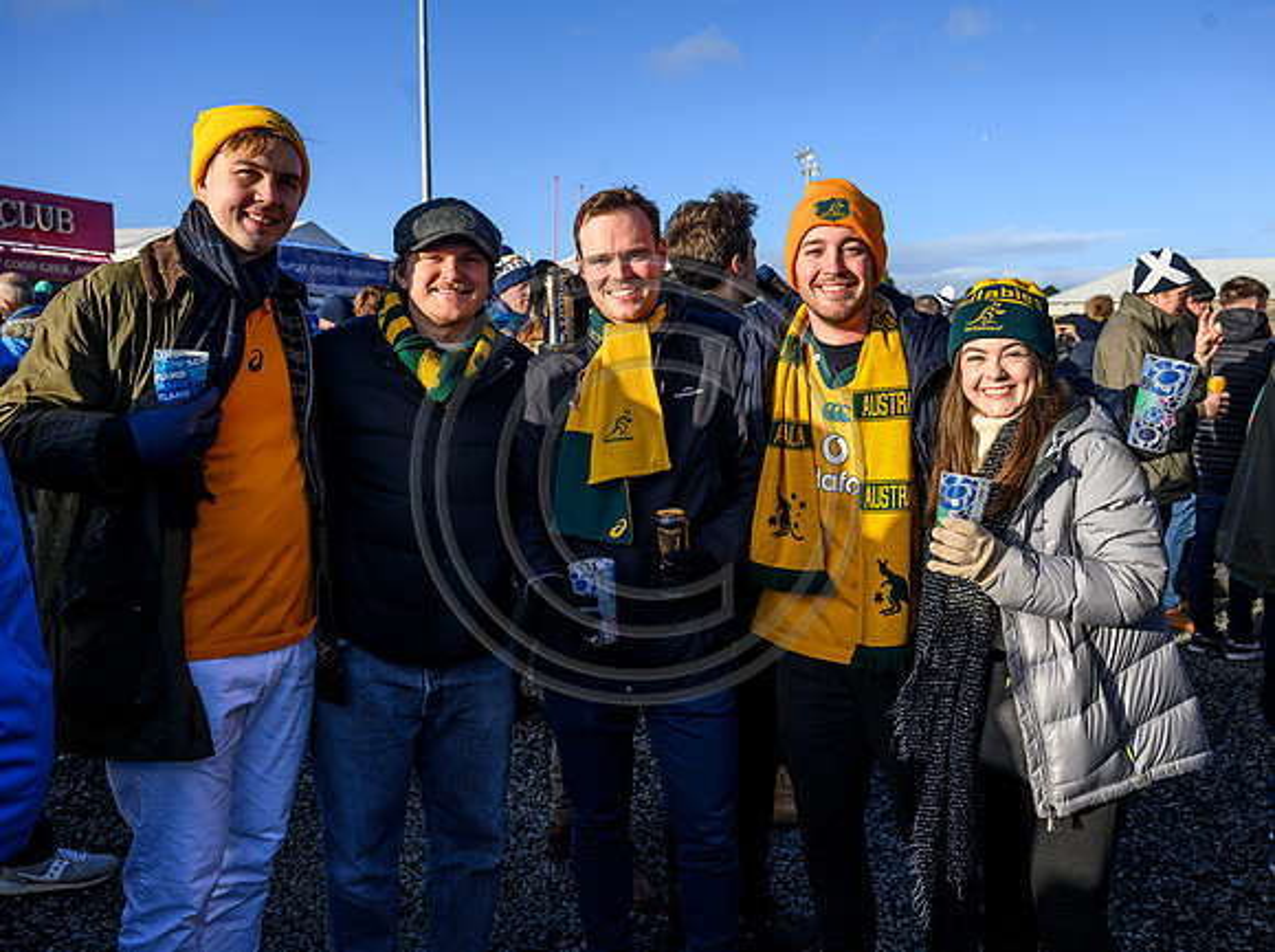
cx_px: 713
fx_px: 1189
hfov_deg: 56.3
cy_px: 476
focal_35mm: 32
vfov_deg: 43.6
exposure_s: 1/1600
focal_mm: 30
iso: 500
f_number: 5.6
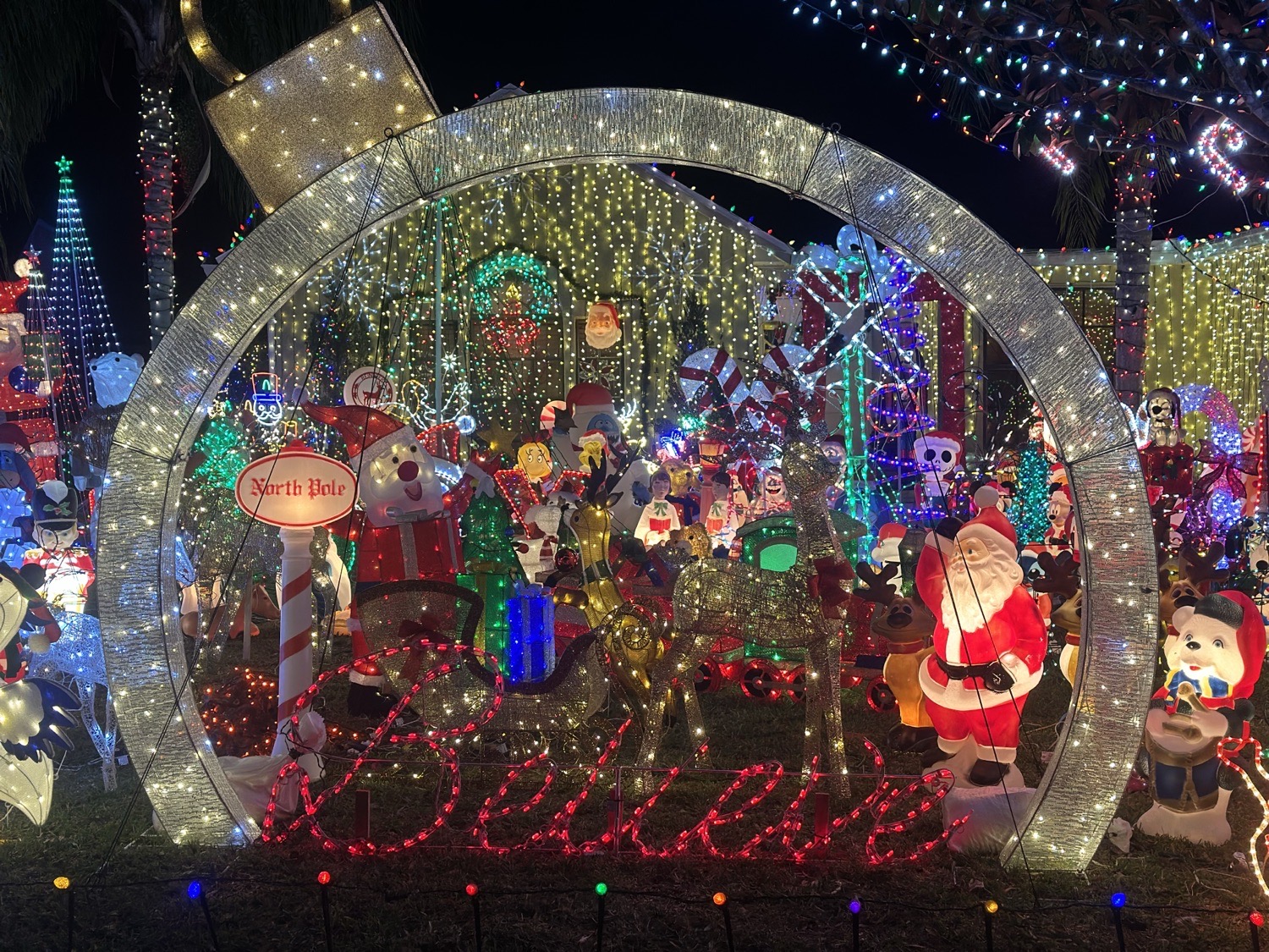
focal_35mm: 48
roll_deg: +0.8
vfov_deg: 30.3
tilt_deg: -3.3
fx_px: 1760
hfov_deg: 39.7
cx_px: 634
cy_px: 476
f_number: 1.78
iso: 250
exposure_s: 1/60
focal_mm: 6.86
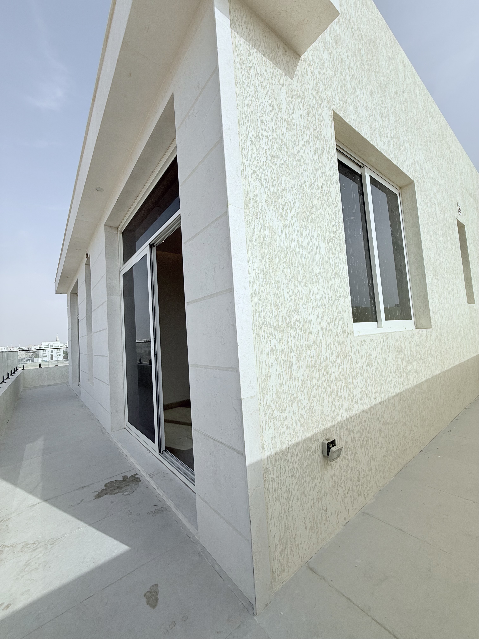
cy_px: 320
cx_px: 240
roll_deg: +4.1
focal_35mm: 14
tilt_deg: +3.8
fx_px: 258
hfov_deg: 85.7
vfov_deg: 102.1
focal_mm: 2.22
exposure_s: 1/1848
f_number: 2.2
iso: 20
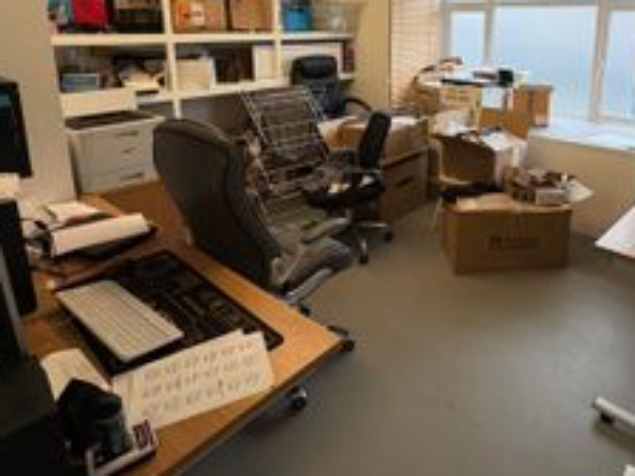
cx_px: 414
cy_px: 119
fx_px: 459
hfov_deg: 67.8
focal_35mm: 25
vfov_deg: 52.5
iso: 200
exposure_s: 1/100
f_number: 2.2
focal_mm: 2.22
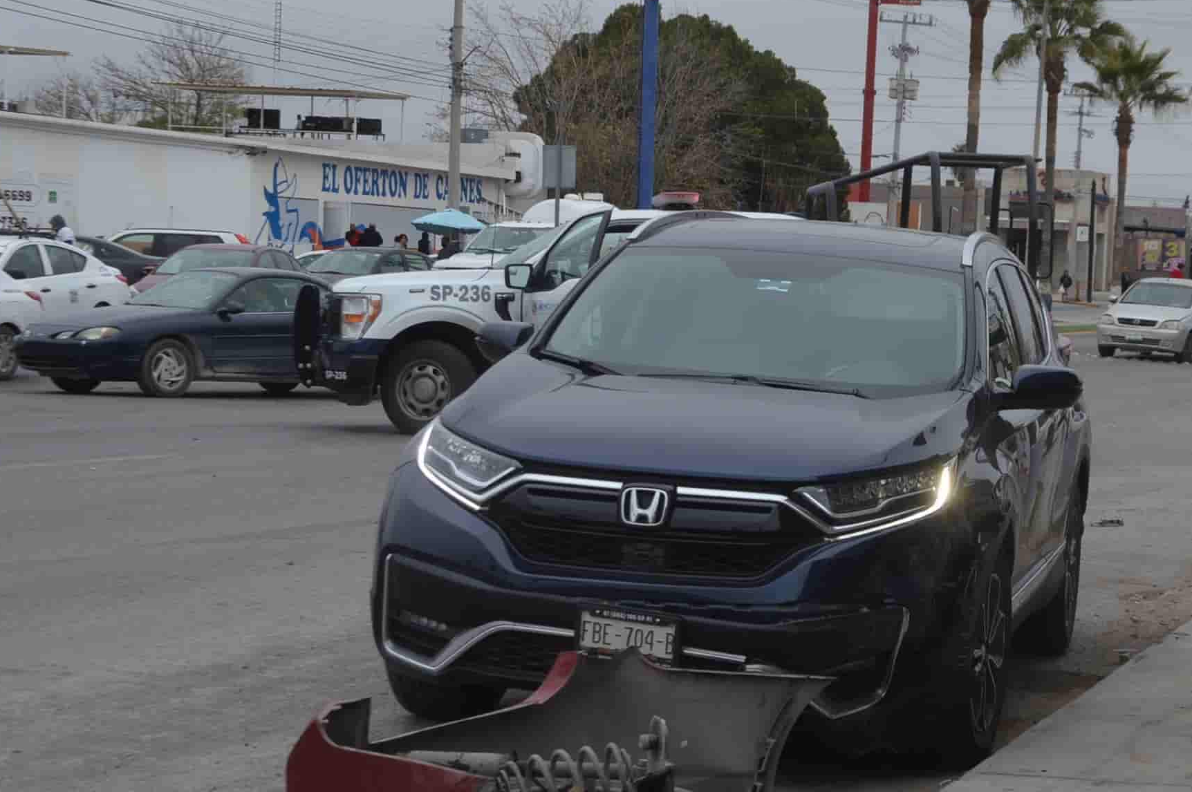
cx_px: 942
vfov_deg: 15.3
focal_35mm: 89
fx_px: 2944
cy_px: 427
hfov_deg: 22.6
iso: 100
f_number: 6.3
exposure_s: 1/160
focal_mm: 34
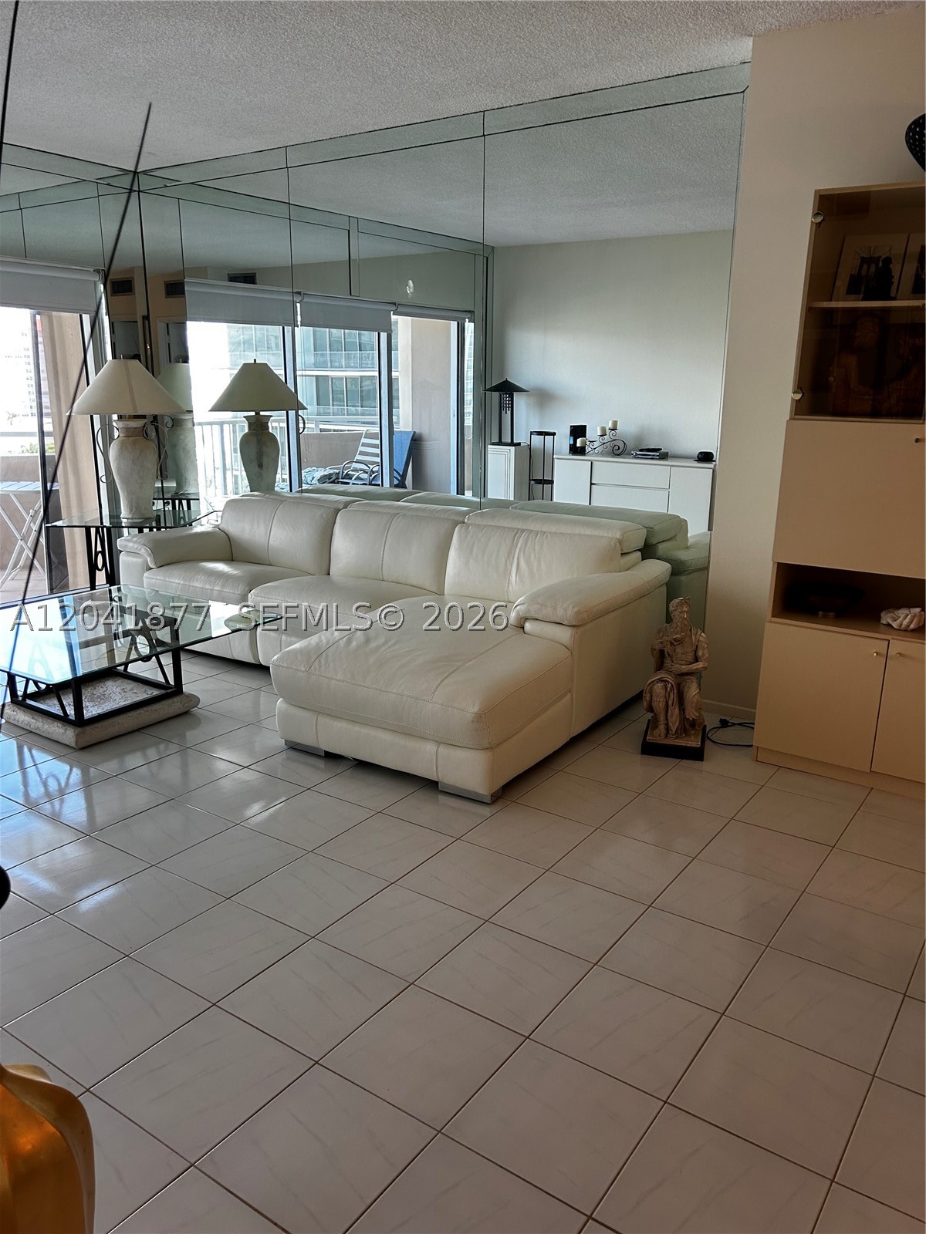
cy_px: 617
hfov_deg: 53.1
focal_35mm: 26
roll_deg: -1.3
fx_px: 927
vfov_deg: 67.3
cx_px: 463
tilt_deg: -16.0
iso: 100
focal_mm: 5.7
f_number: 1.5
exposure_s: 1/120
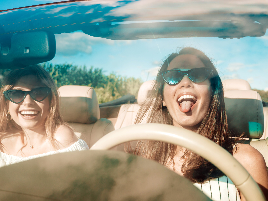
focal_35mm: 42
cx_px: 134
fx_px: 325
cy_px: 100
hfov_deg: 44.8
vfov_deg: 34.3
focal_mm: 21
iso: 100
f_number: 3.2
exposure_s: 1/1000
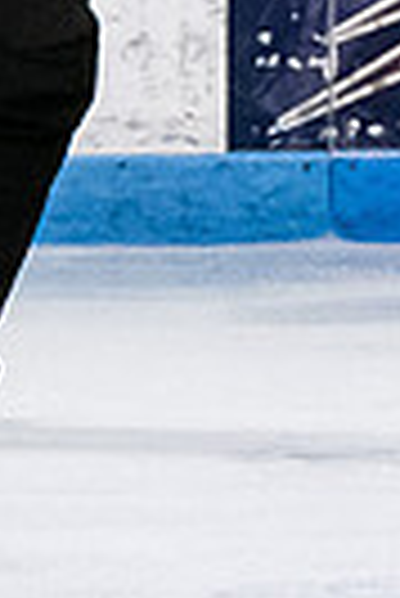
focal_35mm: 1665
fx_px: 27676
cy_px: -412
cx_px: -34
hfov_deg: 0.8
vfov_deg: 1.2
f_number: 3.5
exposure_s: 1/800
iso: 2500
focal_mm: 135
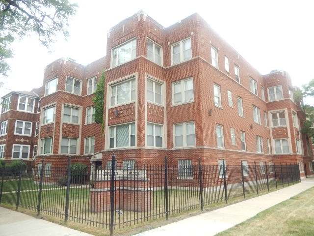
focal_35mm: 25
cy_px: 118
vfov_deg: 54.9
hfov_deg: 69.4
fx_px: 227
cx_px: 157
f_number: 3.4
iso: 125
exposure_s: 1/125
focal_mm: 4.5
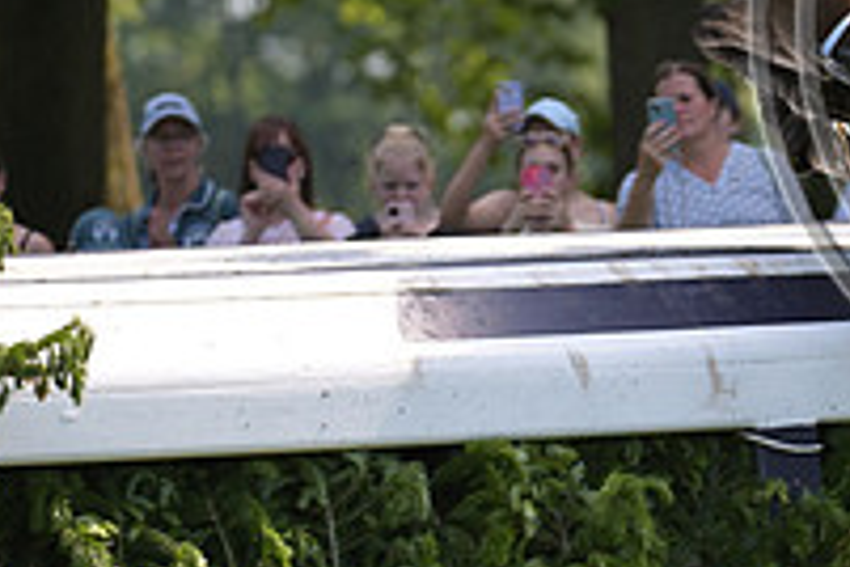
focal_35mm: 810
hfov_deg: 2.5
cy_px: -40
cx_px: 1138
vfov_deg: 1.7
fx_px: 19124
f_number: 5
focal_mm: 280
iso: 560
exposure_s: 1/1250
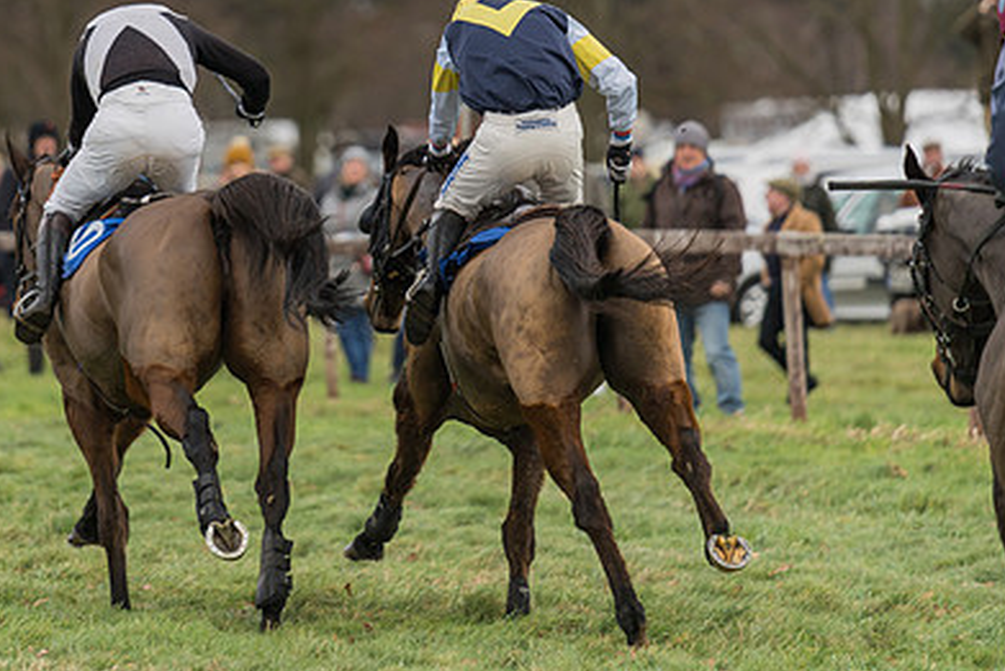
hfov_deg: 5.6
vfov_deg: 3.7
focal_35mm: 367
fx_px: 10249
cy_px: 136
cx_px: 234
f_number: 2.8
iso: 400
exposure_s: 1/1000
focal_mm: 197
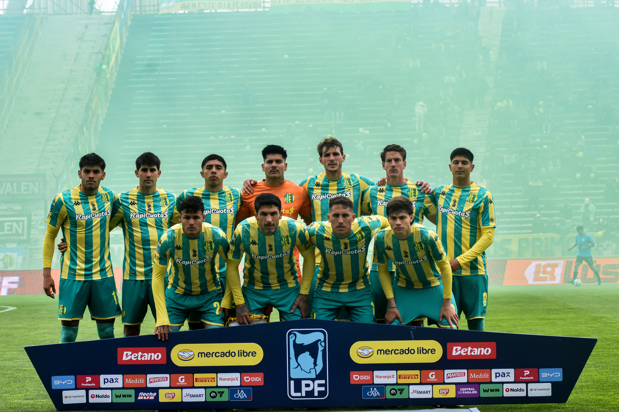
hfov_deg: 17.1
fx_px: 2063
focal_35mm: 120
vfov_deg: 11.4
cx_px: 310
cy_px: 206
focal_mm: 80
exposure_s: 1/1600
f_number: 5.6
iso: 800
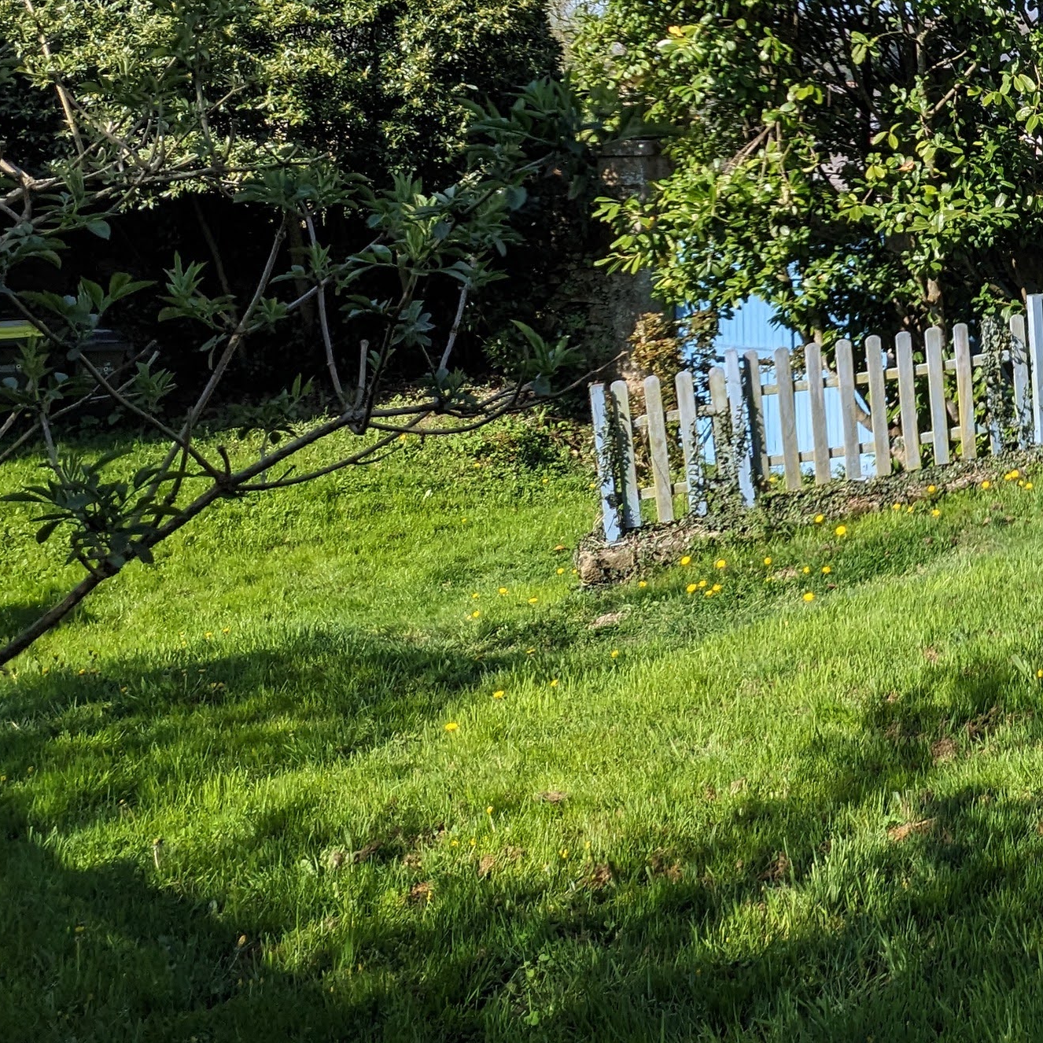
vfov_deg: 37.0
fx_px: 1466
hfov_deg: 35.4
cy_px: 132
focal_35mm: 43
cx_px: 1046
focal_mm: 2.22
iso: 35
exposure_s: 1/790
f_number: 2.2
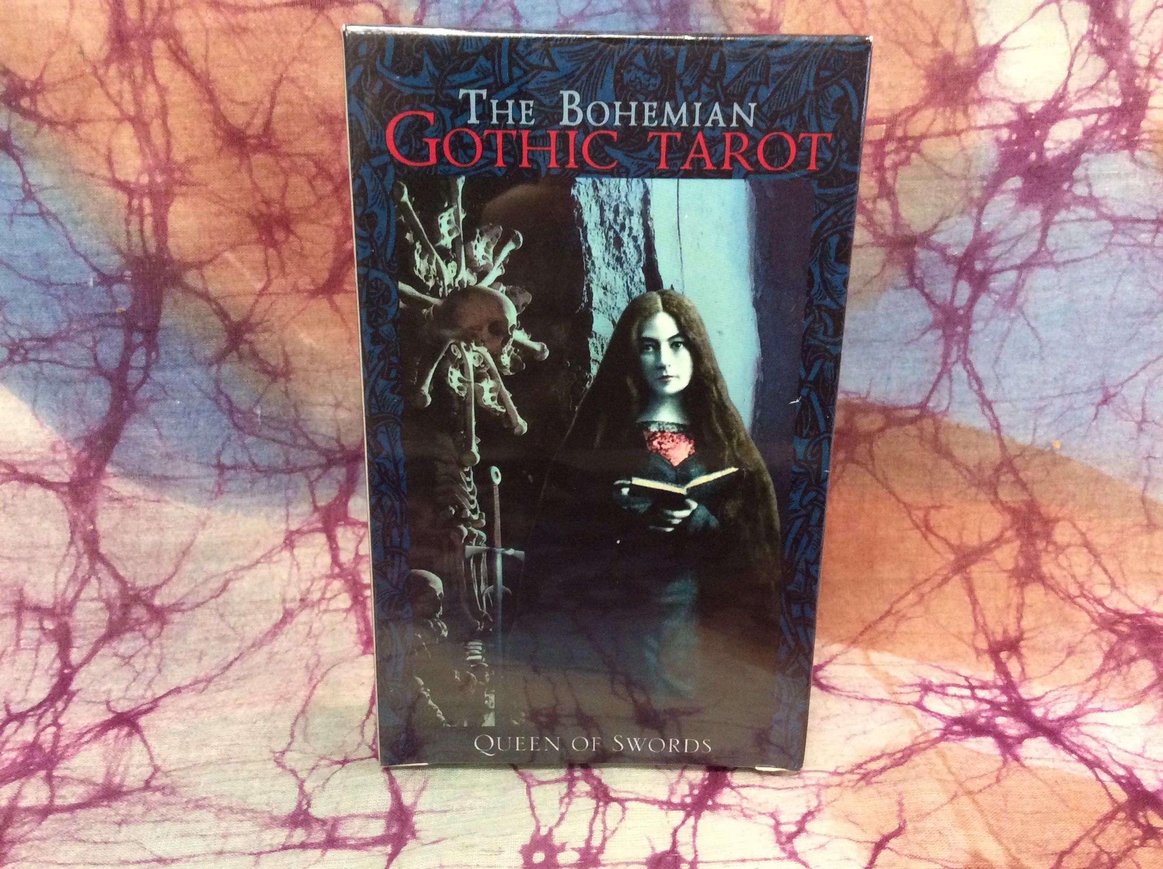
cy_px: 434
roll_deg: -1.3
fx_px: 1074
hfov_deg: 56.9
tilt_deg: -24.8
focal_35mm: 32
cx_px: 582
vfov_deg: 44.1
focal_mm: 3.3
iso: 250
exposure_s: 1/20
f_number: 2.4
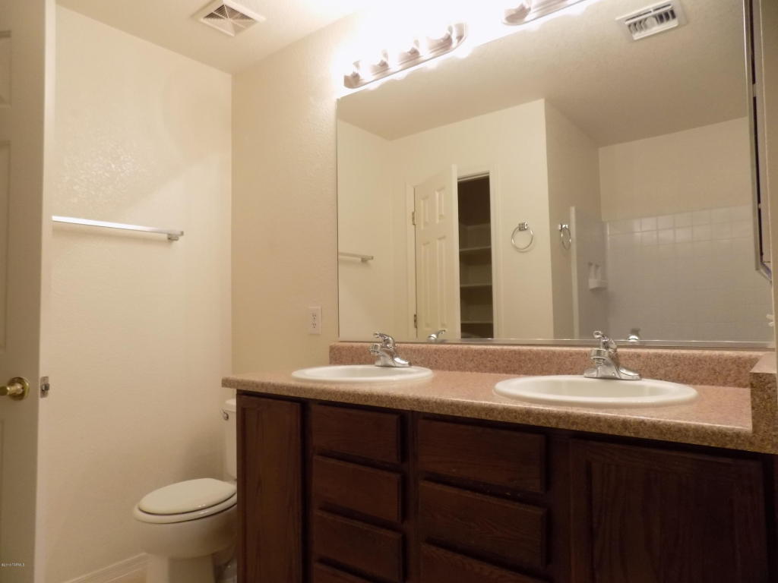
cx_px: 389
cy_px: 292
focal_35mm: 23
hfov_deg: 73.9
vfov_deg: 58.9
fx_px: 517
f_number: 3.1
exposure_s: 1/30
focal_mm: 4
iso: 160
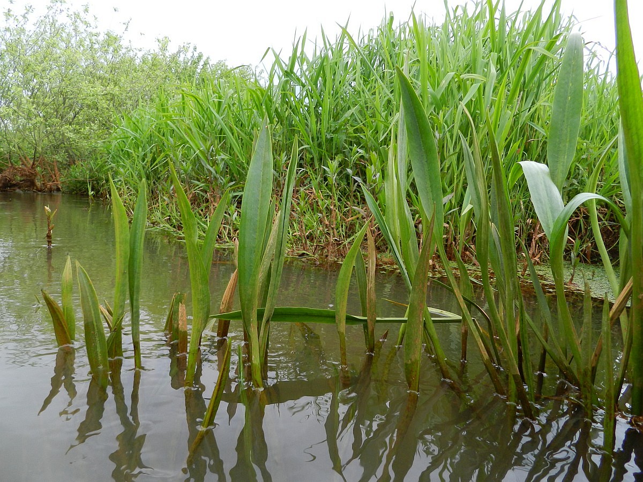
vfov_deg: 58.9
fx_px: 427
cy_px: 241
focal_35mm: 23
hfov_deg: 73.9
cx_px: 322
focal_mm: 4
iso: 160
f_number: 3.4
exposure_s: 1/125
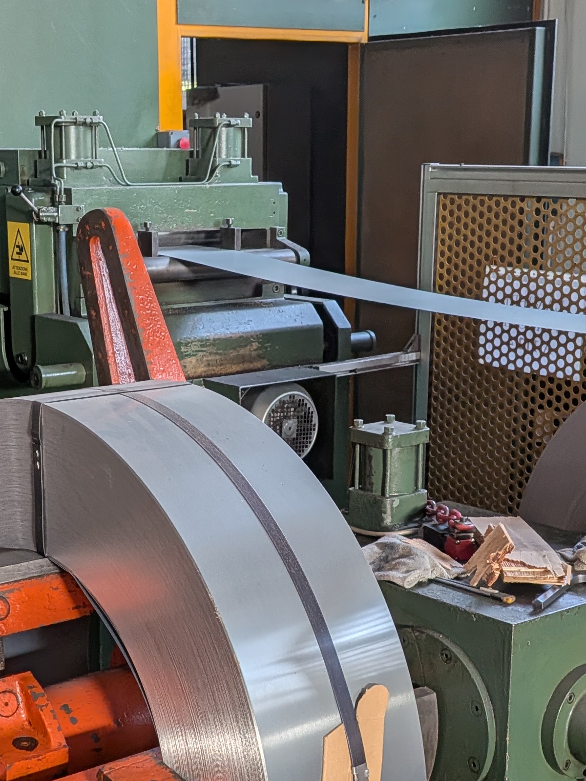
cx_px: 241
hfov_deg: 24.4
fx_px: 1354
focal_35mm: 60
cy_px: 576
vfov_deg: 31.7
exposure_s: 1/50
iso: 90
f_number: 1.7
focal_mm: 4.53
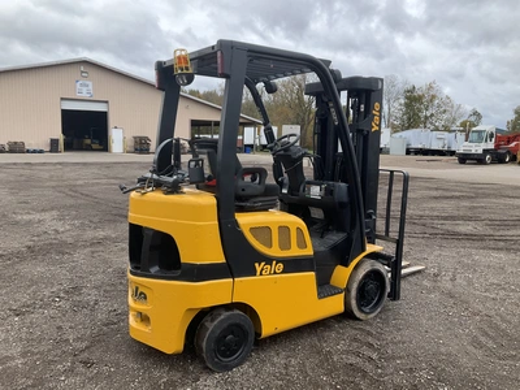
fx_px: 436
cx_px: 260
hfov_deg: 61.7
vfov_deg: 48.2
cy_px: 195
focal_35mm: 29
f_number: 1.8
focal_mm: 3
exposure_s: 1/562
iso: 25
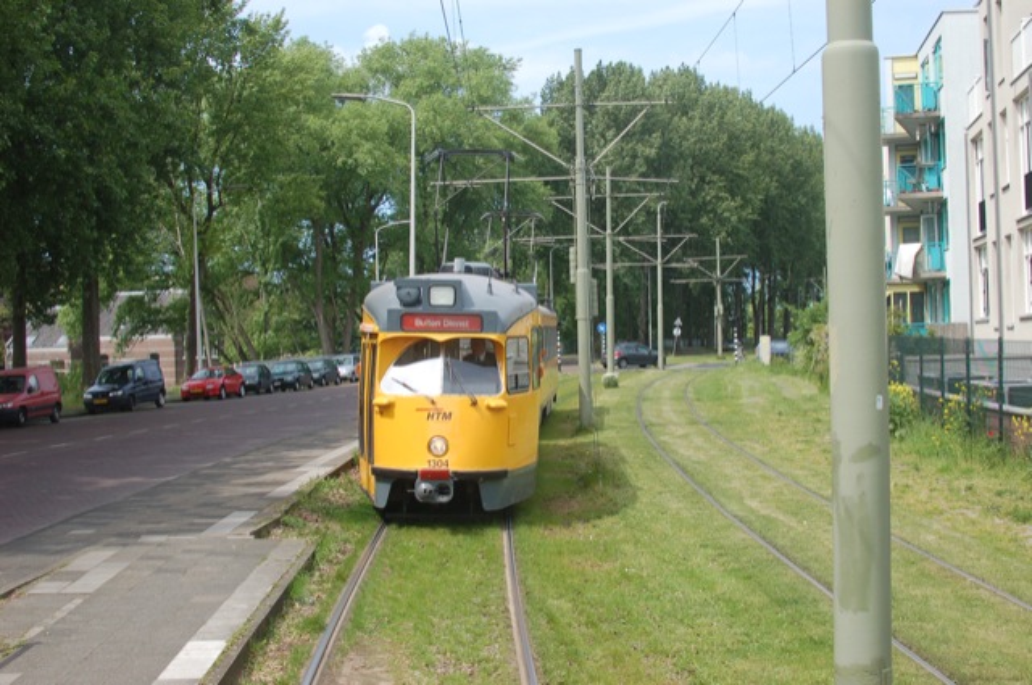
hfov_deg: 37.9
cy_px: 342
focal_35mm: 52
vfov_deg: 25.7
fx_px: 1503
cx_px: 516
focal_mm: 35
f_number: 8
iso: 200
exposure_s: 1/250
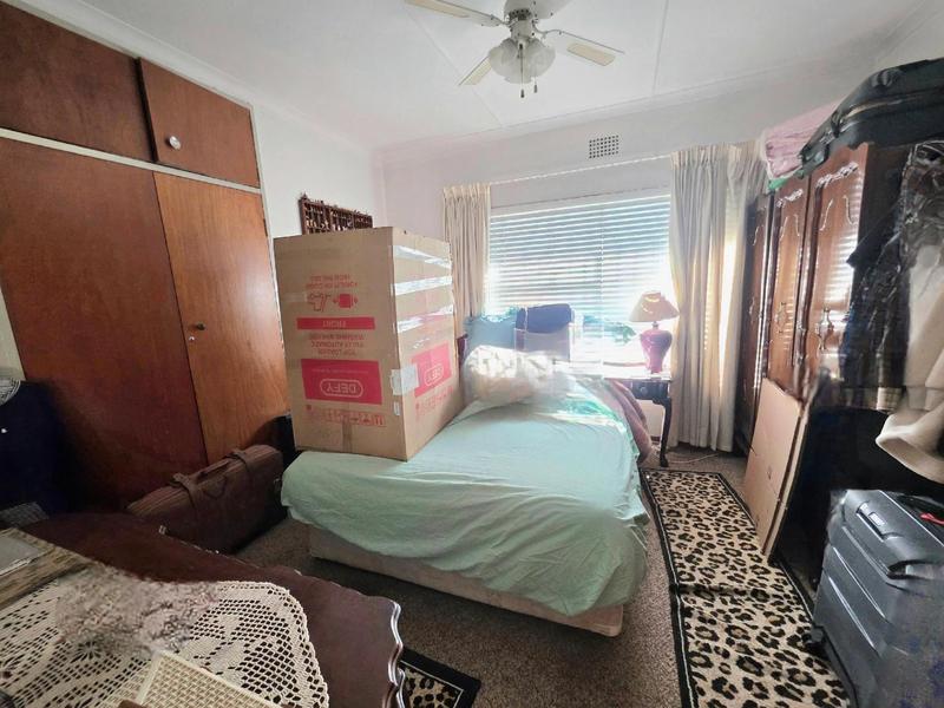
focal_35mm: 13
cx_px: 472
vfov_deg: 89.9
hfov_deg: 106.2
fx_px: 355
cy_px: 354
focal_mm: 2.2
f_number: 1.9
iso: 320
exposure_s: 1/101
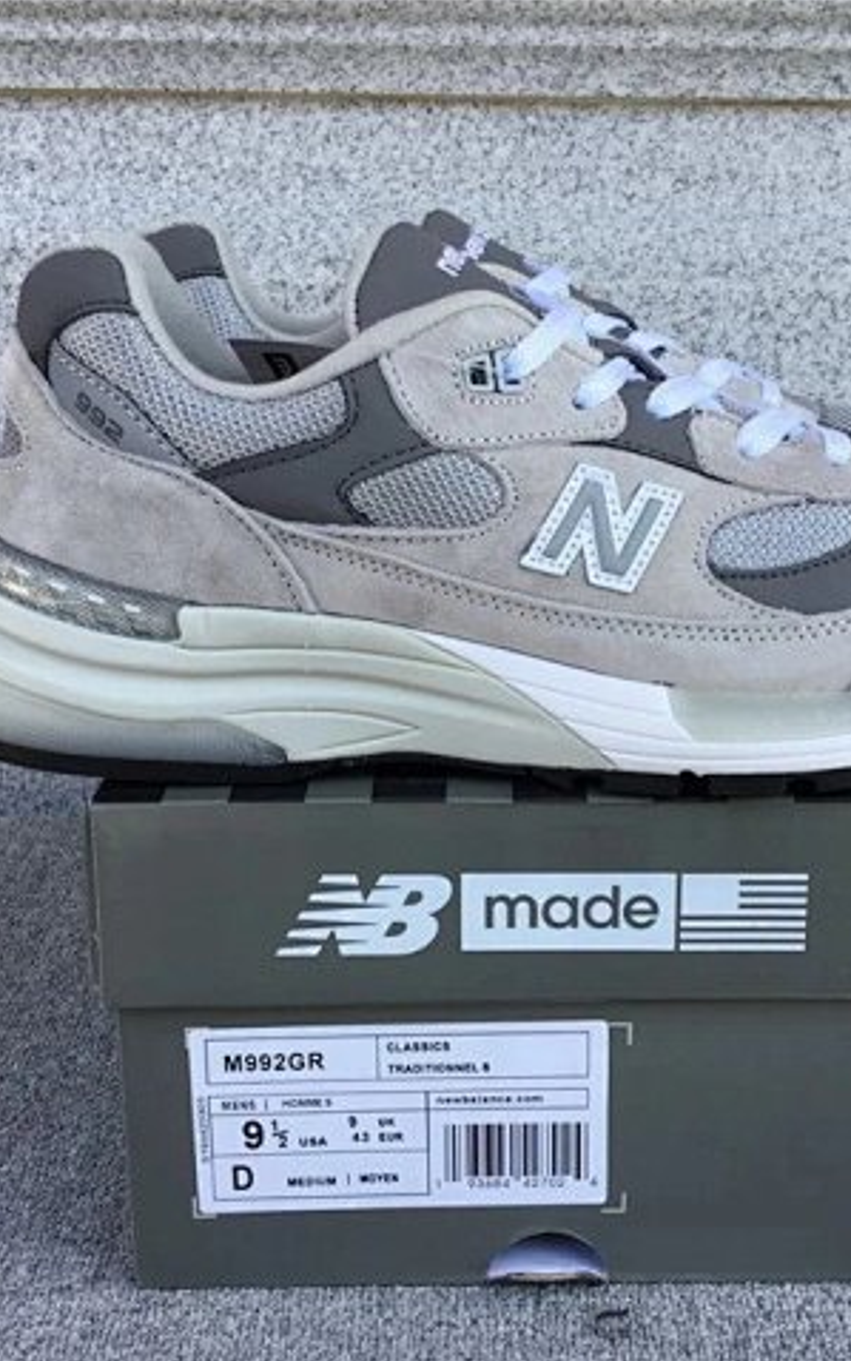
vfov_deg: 45.3
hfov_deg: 29.1
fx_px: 1632
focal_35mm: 44
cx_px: 532
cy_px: 680
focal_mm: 3.3
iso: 25
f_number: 2.4
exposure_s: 1/211
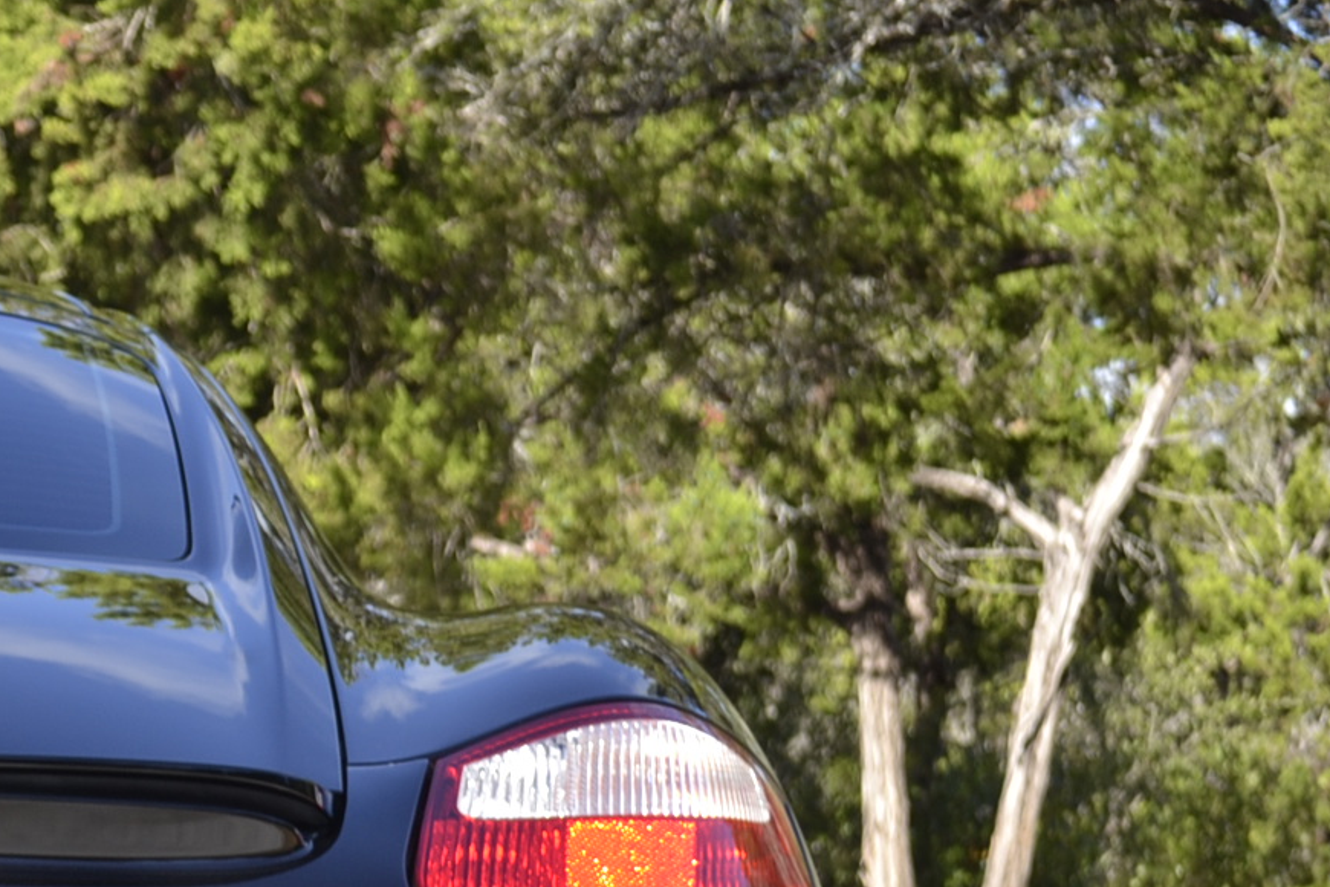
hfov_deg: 13.9
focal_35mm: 143
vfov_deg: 9.5
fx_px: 5283
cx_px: -347
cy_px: 875
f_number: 5.3
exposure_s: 1/200
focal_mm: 36
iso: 100
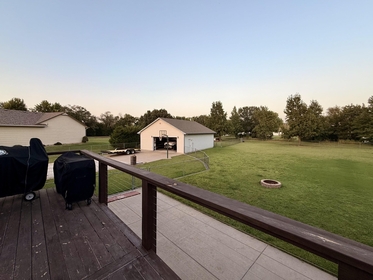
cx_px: 179
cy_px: 135
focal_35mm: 15
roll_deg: +0.4
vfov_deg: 81.7
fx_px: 162
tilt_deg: -1.2
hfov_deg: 98.1
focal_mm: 2.22
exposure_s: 1/180
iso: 50
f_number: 2.2
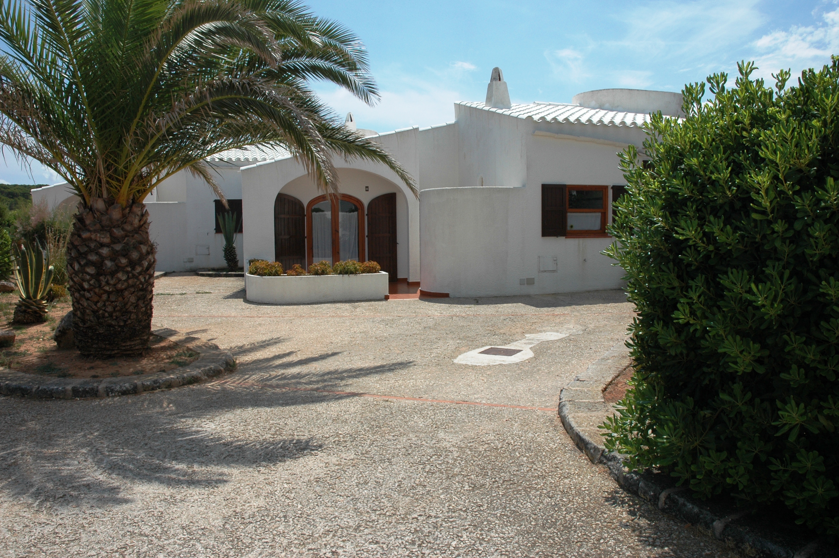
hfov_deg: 67.4
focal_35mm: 27
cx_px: 420
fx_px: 629
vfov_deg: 47.8
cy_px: 279
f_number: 11
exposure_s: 1/400
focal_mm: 18
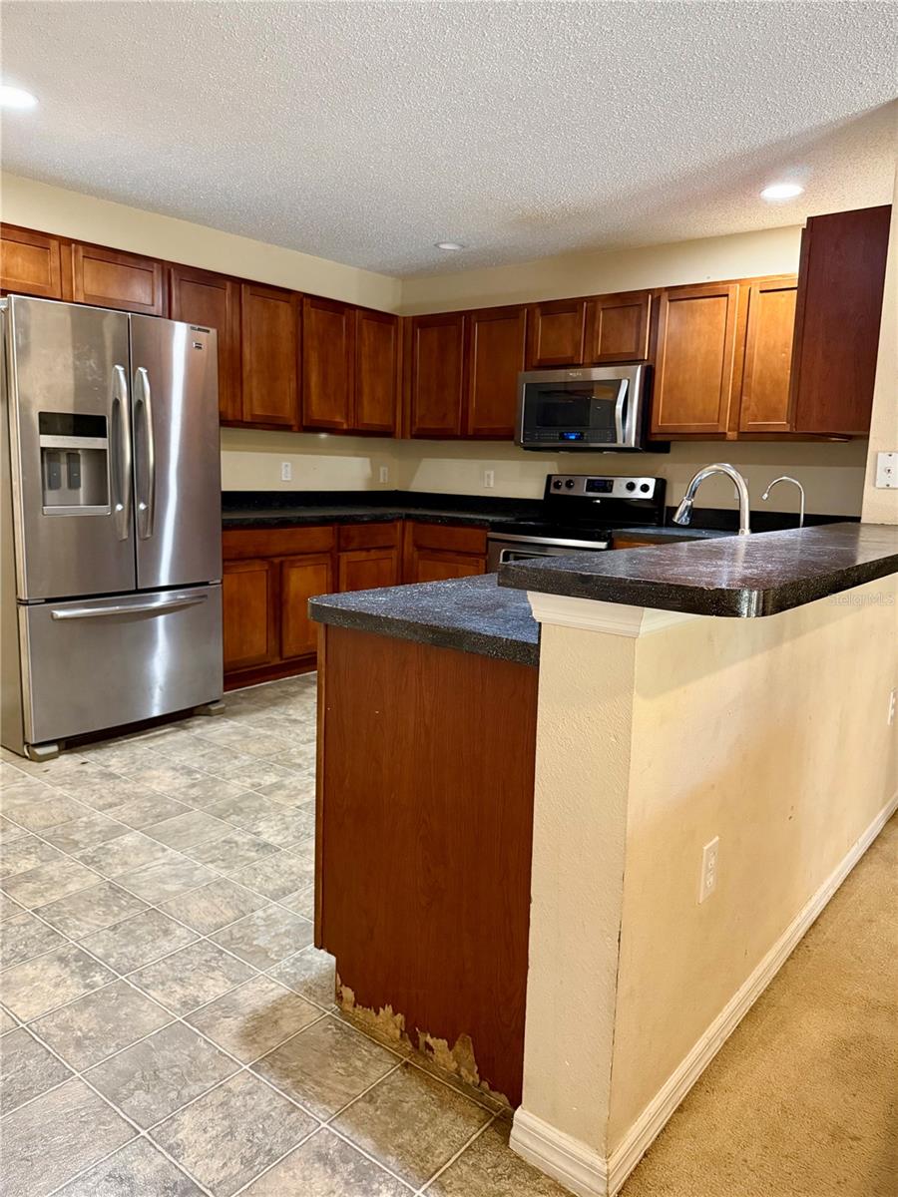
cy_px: 598
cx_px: 449
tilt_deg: -8.2
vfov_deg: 71.6
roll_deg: -1.4
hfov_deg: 56.8
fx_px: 830
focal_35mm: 24
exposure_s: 1/30
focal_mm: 6.76
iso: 800
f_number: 1.78
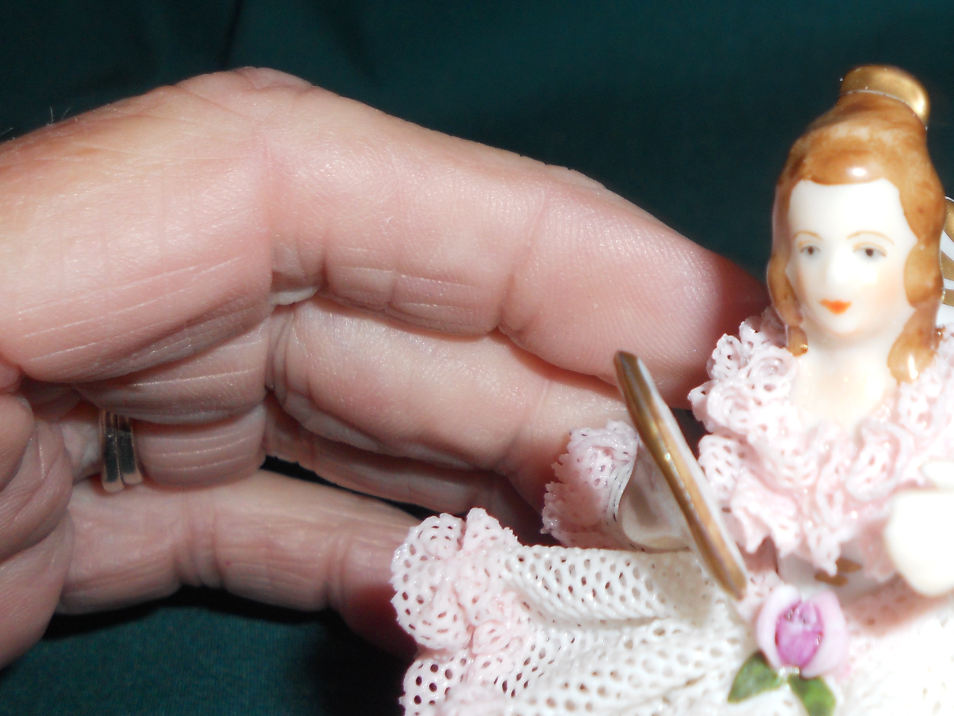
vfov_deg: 24.9
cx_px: 845
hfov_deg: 31.8
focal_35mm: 58
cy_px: 163
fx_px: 1598
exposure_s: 1/25
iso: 80
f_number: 8.8
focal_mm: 5.8
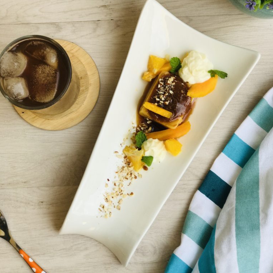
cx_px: 137
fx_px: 607
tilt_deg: -86.3
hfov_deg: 25.4
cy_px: 114
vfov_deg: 25.3
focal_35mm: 68
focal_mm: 6.6
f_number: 2.8
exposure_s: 1/193
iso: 20
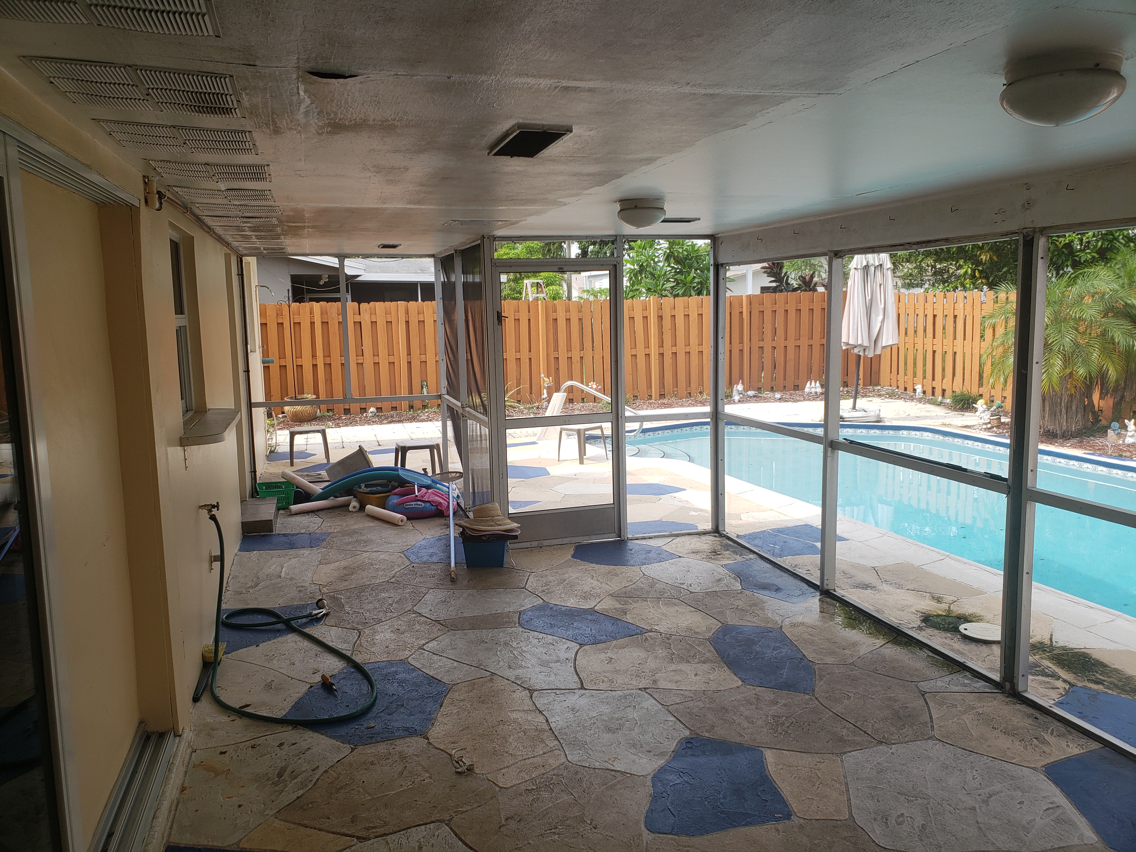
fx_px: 853
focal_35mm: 26
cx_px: 568
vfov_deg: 53.1
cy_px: 426
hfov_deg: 67.3
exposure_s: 1/301
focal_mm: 4.3
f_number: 2.4
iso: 50
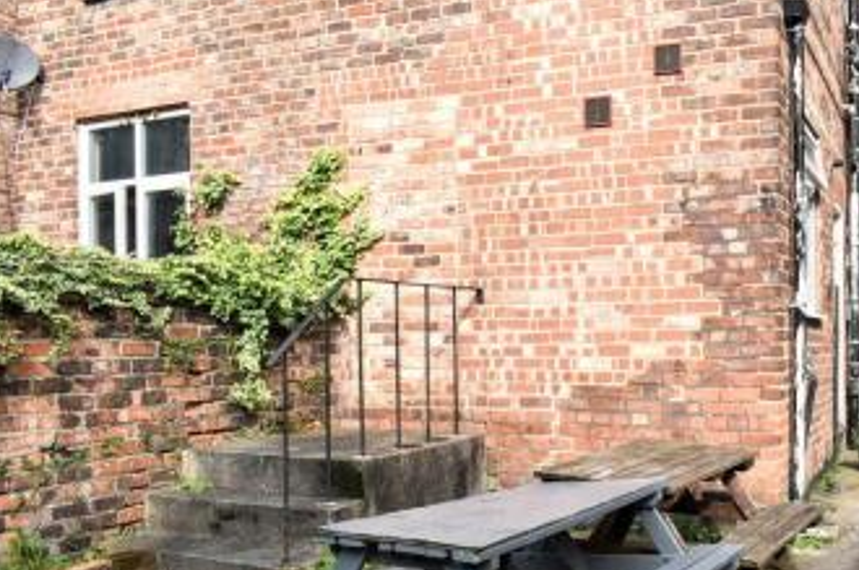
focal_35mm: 39
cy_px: 376
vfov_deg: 33.8
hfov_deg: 48.3
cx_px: 607
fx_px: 929
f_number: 8
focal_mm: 18
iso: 200
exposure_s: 1/250
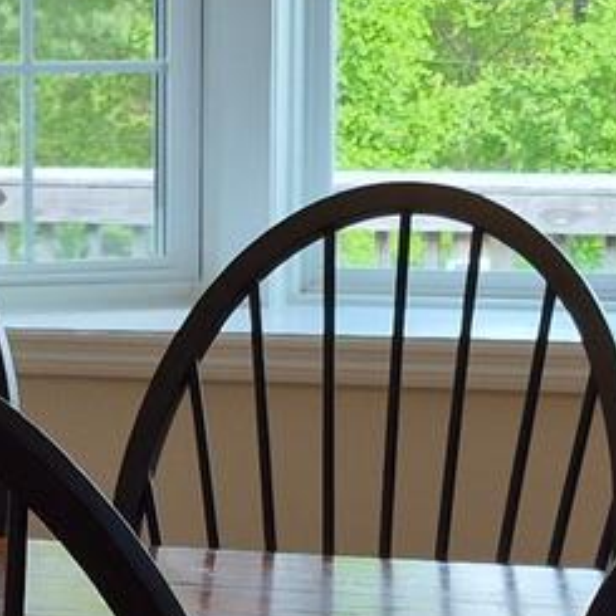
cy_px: 691
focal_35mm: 170
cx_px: 28
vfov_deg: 10.2
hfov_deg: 10.2
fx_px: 3423
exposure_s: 1/120
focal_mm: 5.4
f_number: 1.8
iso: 40
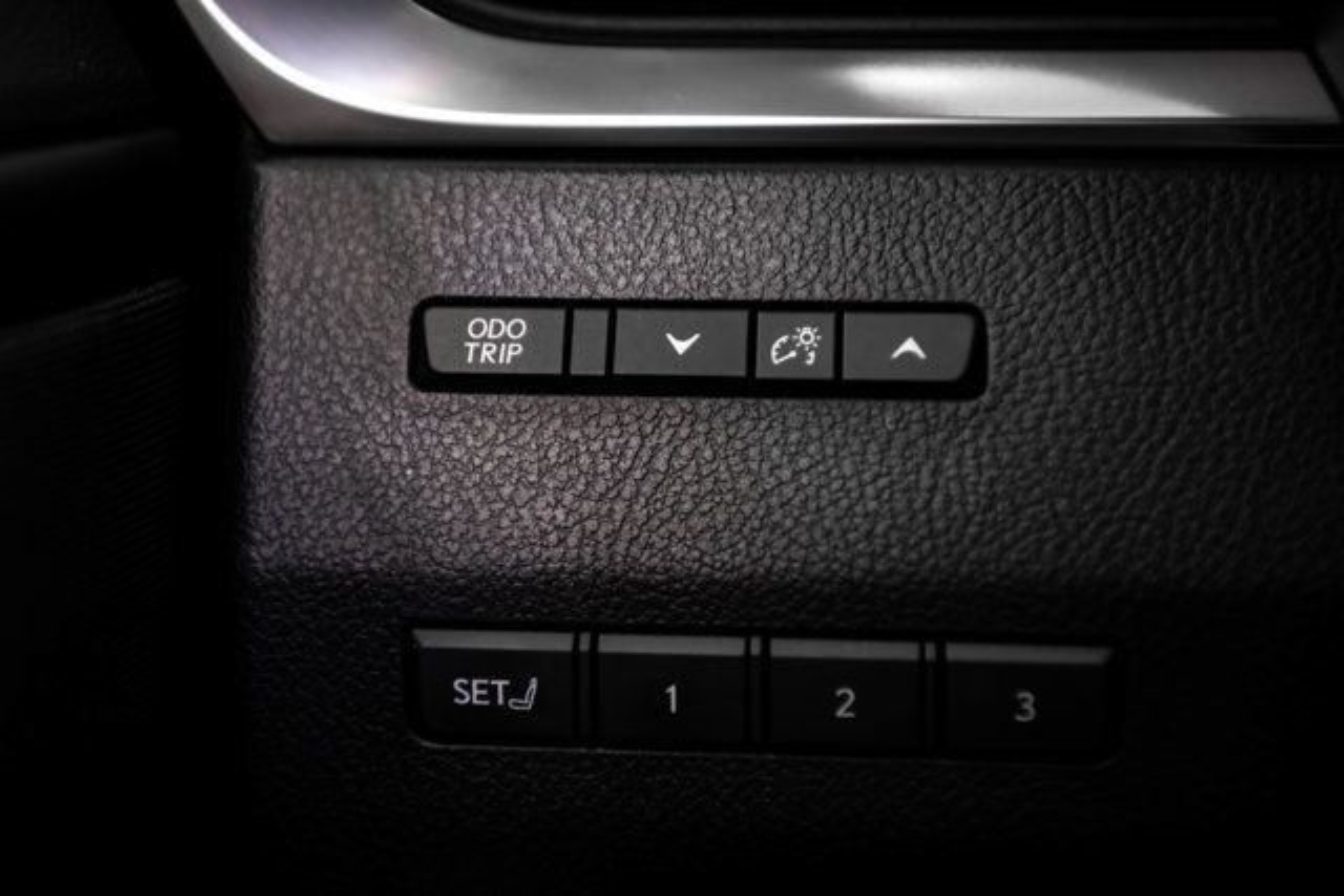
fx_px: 2614
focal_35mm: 70
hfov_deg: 28.8
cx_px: 672
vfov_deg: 19.5
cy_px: 448
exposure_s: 1/250
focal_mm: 70
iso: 800
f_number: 3.5
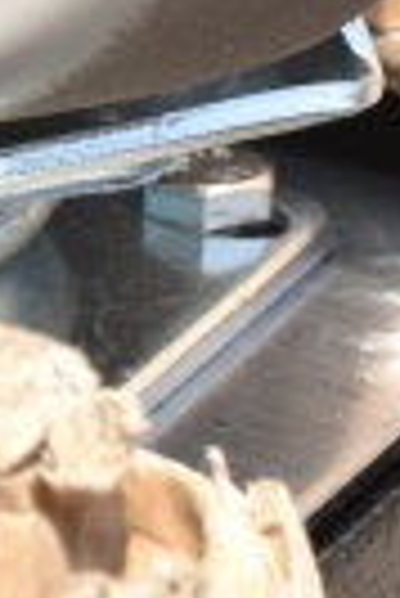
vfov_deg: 6.2
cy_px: -1014
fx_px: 5153
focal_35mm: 310
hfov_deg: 4.4
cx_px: -265
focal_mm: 30
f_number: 8
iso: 200
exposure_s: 1/250
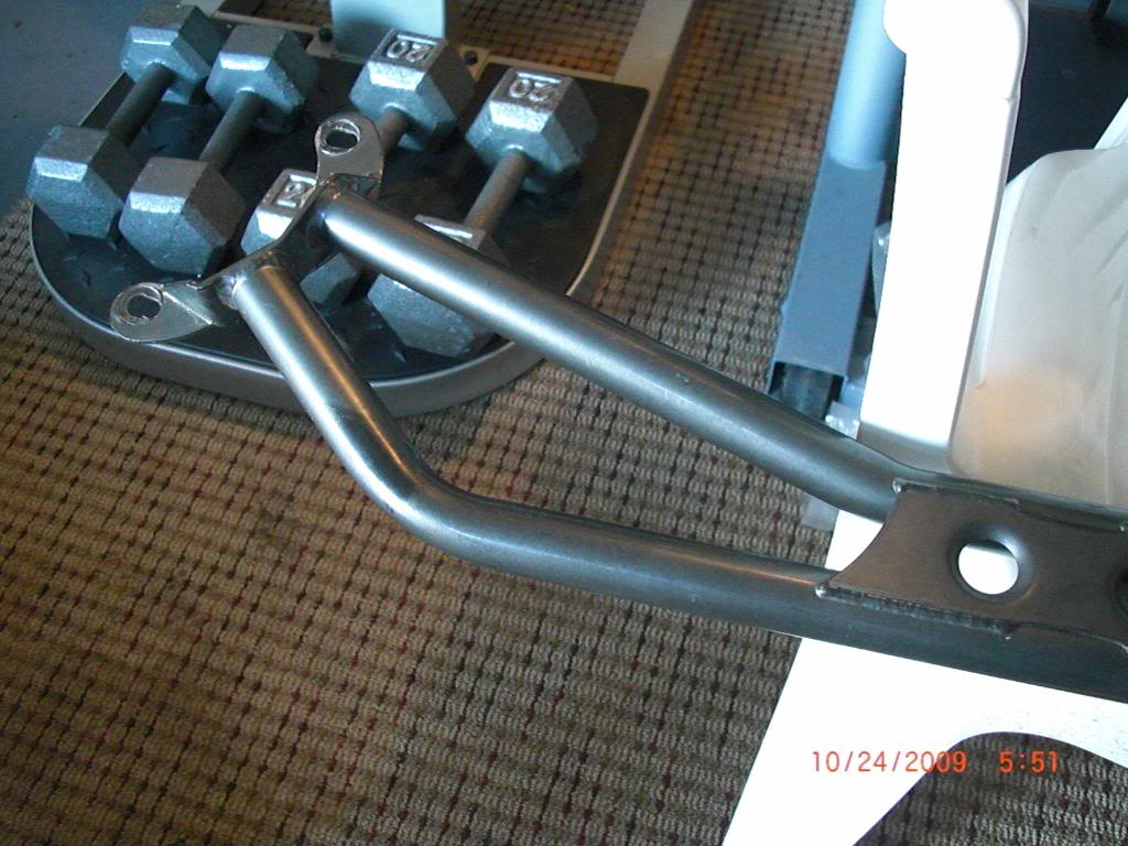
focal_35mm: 36
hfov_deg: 51.4
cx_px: 564
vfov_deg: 39.7
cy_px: 423
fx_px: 1173
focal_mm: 6.3
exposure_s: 1/8
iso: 800
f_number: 2.8
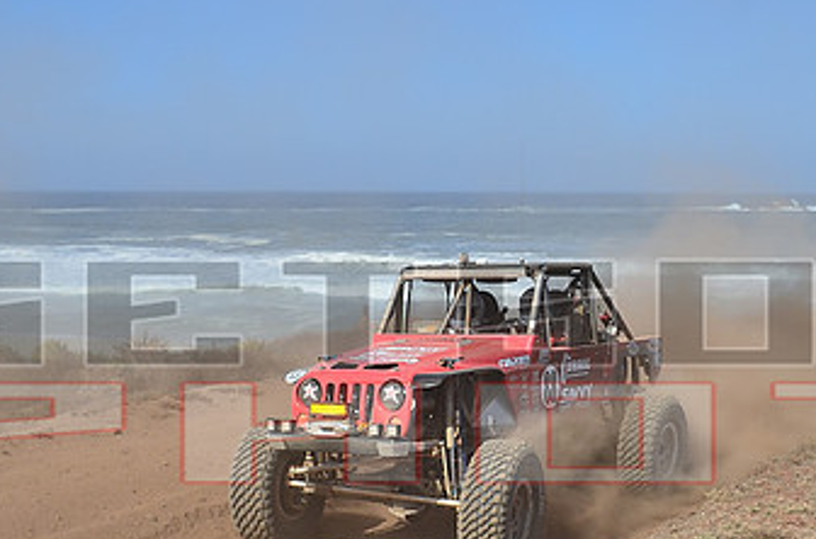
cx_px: 580
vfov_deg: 23.5
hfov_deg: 34.6
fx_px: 1288
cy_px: 374
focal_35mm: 57
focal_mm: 22
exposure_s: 1/640
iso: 200
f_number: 7.1
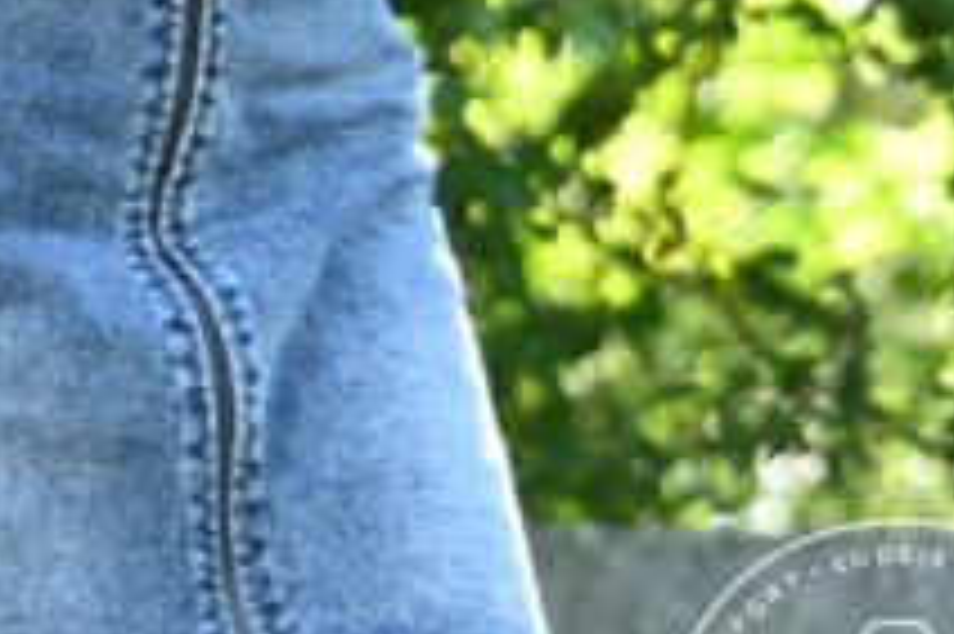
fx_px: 16152
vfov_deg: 2.2
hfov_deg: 3.4
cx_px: -954
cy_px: -452
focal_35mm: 610
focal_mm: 84
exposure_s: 1/250
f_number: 6
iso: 800
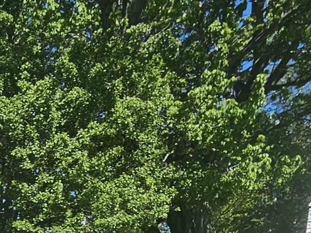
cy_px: 451
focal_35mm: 60
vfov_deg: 17.9
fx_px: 539
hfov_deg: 28.5
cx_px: -50
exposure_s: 1/2180
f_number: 2.2
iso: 50
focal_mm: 2.2
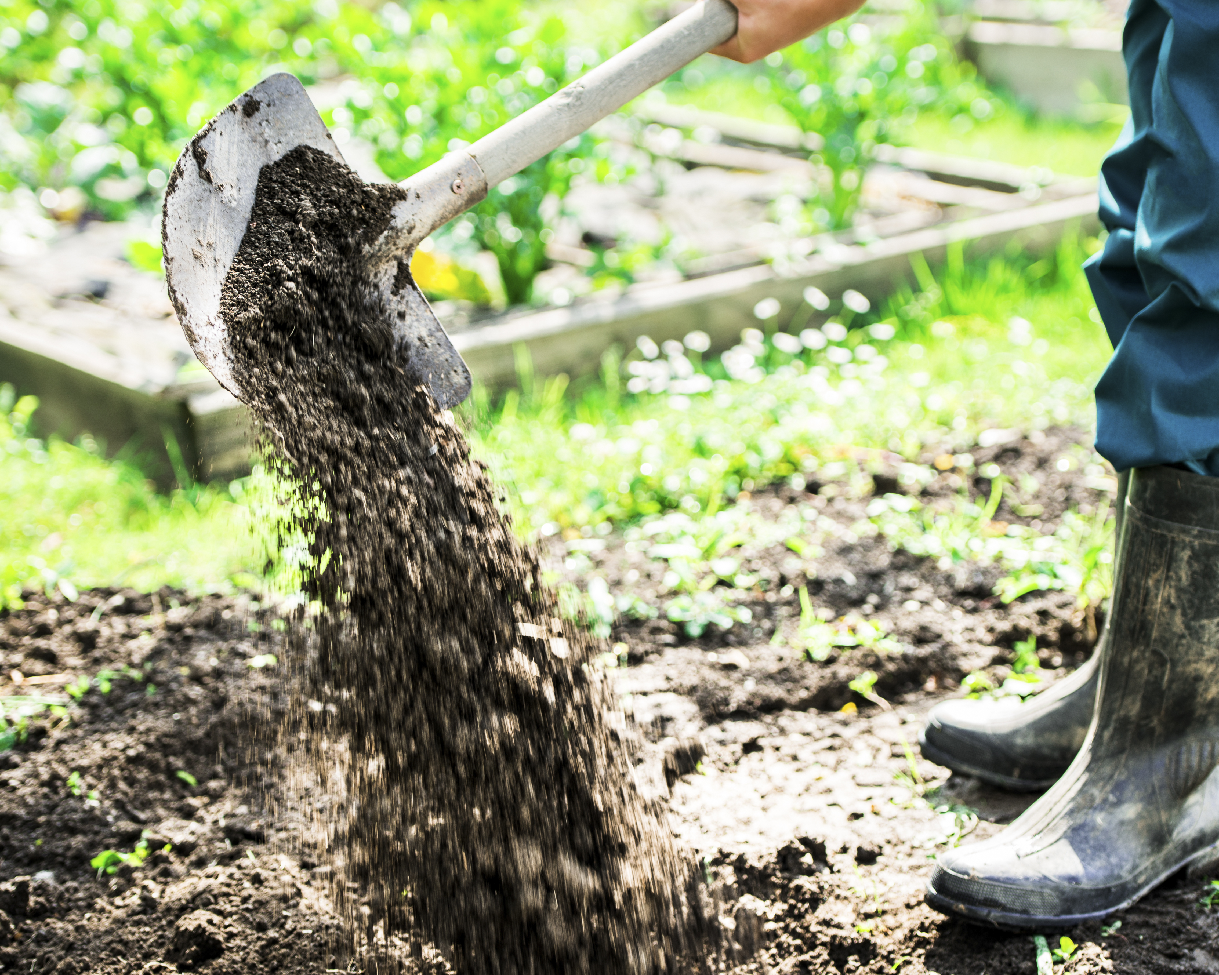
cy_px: 511
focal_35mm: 107
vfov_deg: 14.4
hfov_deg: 17.9
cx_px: 628
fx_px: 3860
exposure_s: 1/200
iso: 100
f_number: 3.5
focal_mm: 86
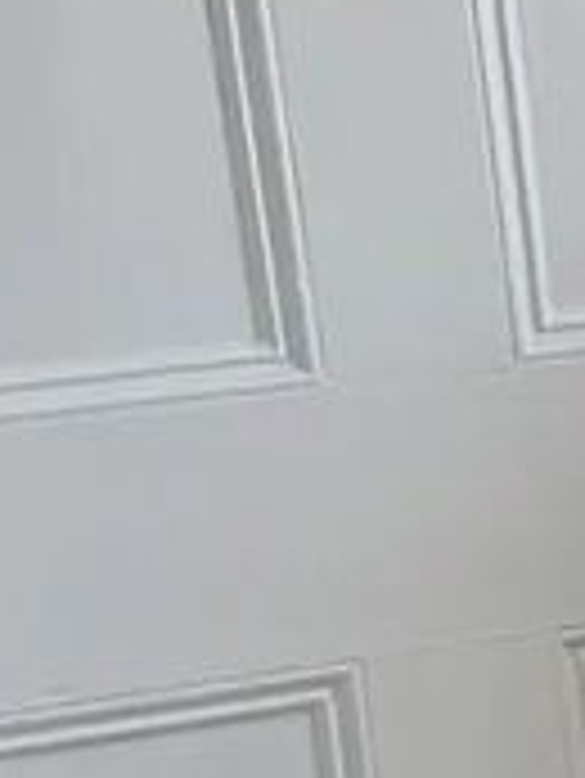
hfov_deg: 6.5
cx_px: 2254
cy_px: 776
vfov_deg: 10.4
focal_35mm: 189
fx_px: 4253
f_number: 1.78
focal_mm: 6.76
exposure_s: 1/412
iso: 80
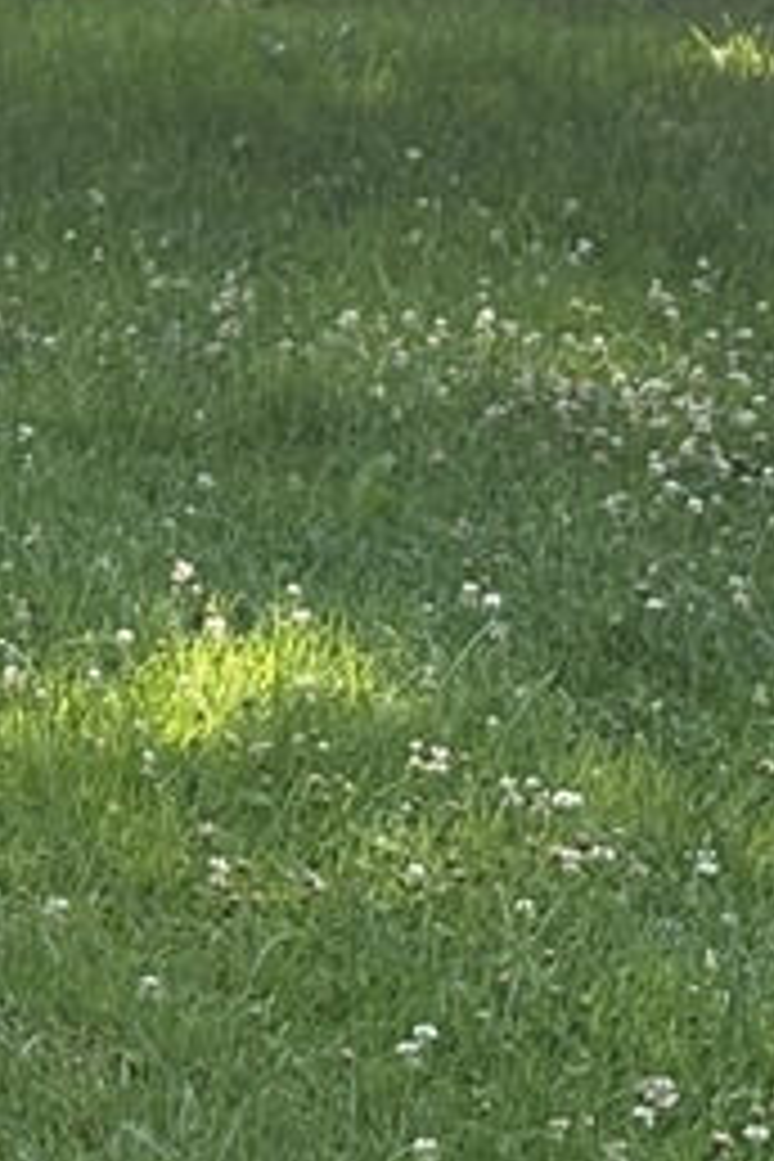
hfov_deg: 6.0
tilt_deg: -4.8
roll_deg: -1.0
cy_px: -310
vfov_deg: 9.4
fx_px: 6933
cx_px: -1336
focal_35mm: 215
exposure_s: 1/566
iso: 32
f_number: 1.6
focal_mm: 5.96
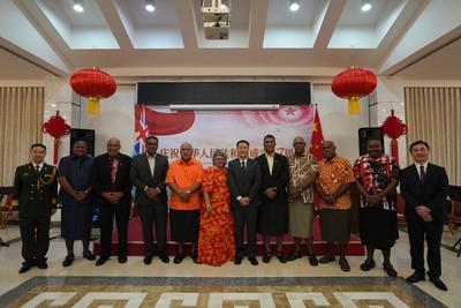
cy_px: 154
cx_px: 230
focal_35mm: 20
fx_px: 256
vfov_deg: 62.0
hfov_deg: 84.0
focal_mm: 20
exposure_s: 1/50
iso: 2000
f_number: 5.6
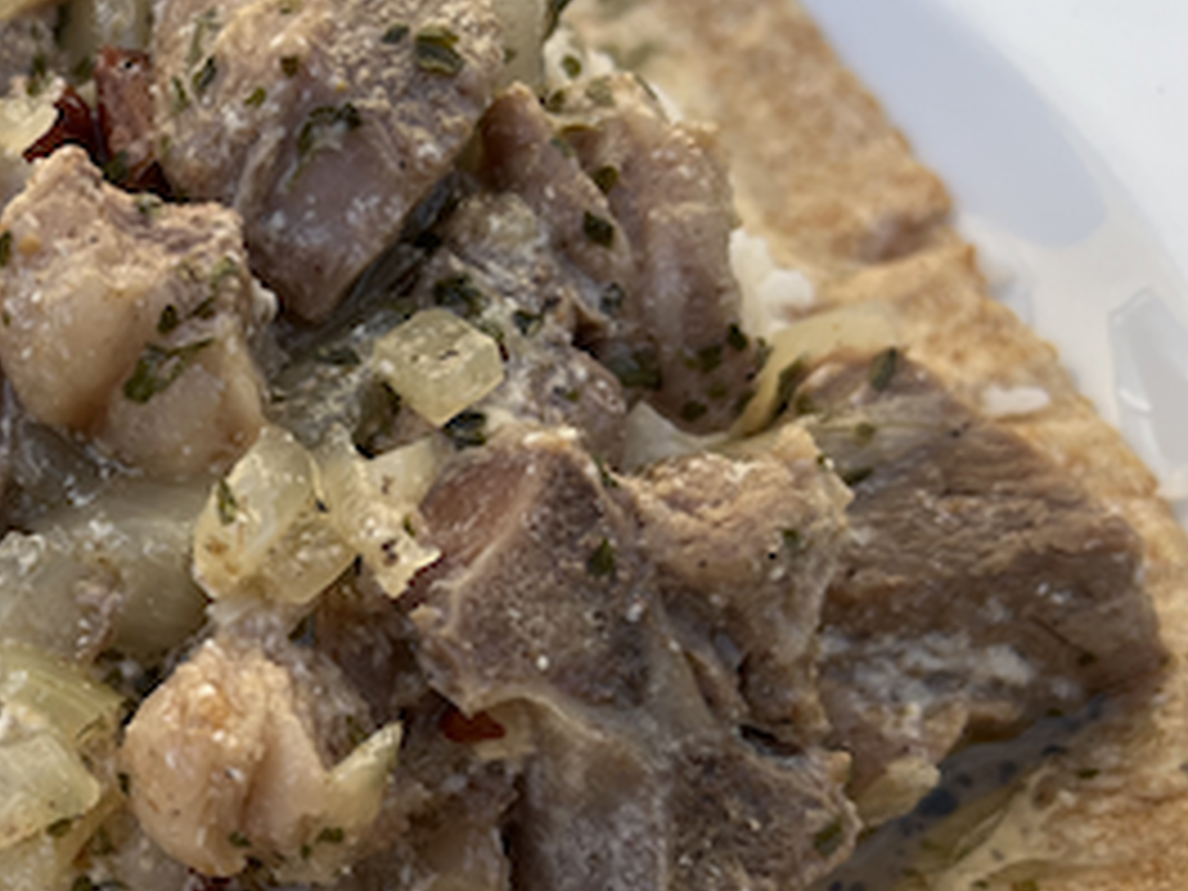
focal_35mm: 59
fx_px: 2025
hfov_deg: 30.6
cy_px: 666
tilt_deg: -56.9
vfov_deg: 24.5
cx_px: 32
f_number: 1.6
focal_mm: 5.1
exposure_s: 1/1212
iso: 50
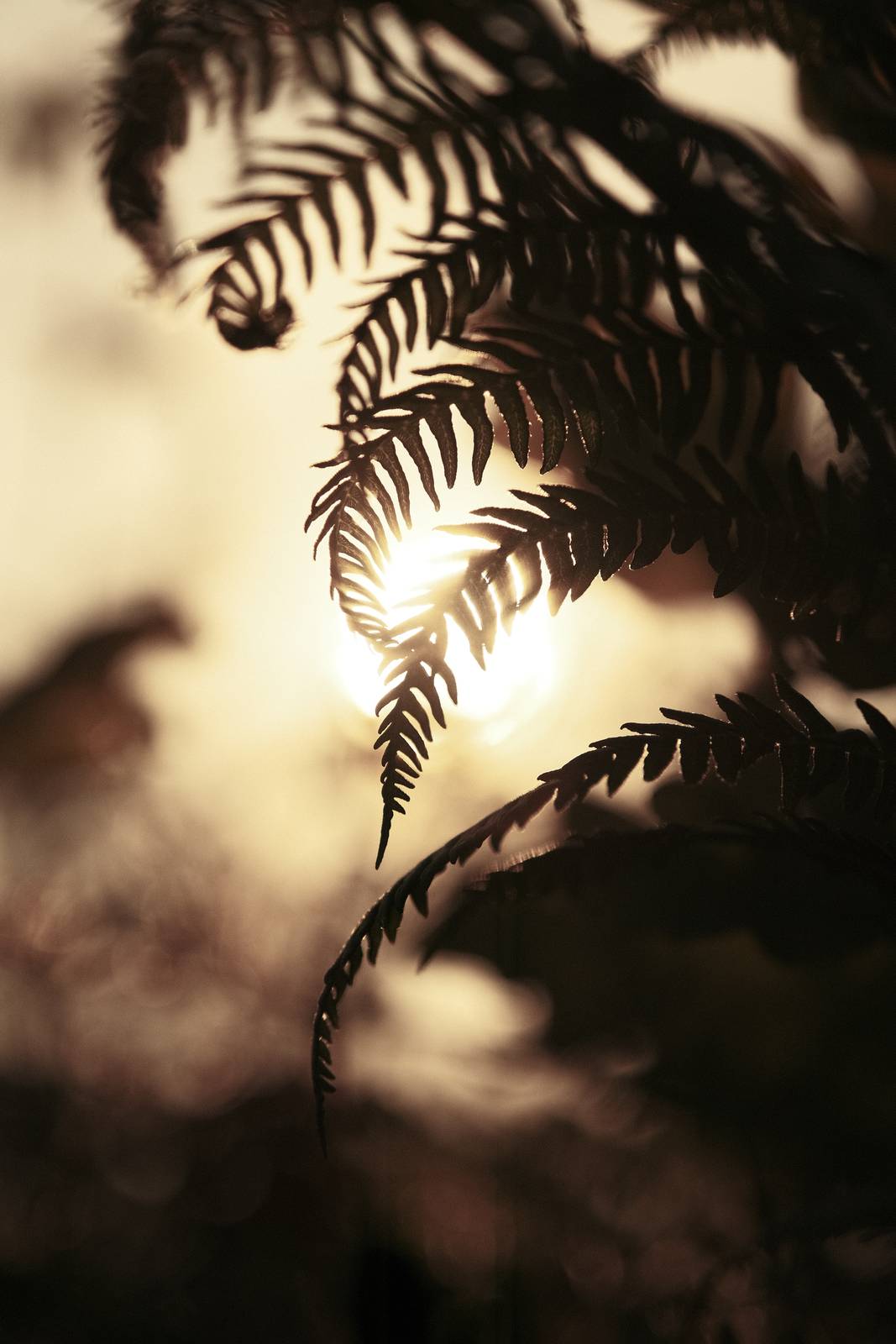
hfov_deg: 11.4
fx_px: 4479
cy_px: 672
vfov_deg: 17.1
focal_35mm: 120
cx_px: 448
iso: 640
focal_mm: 80
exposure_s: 1/12000
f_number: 4
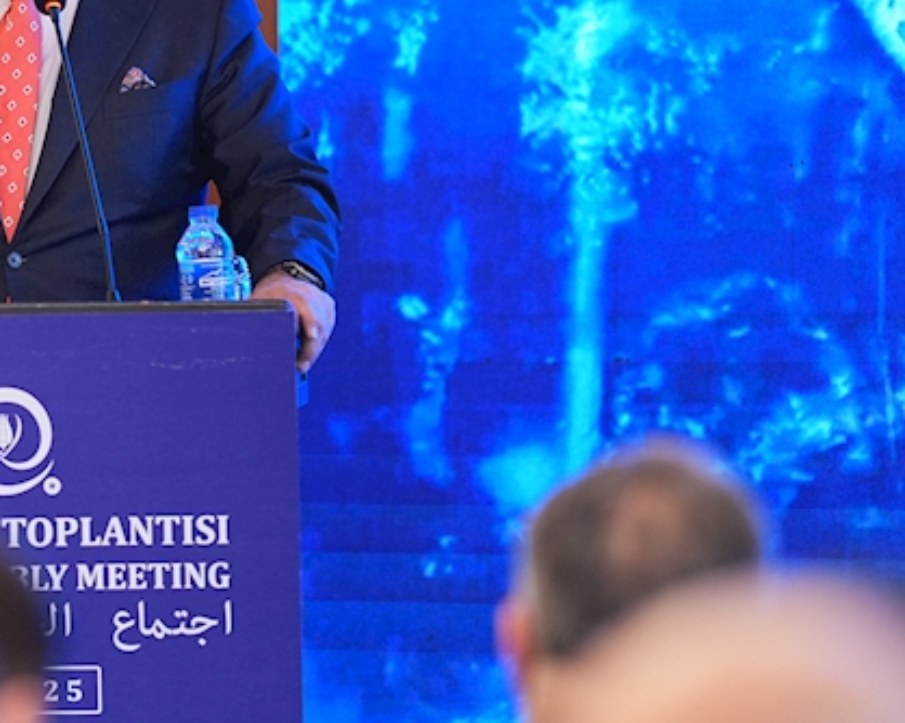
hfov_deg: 5.7
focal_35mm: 341
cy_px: 245
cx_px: -31
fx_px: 9129
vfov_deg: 4.5
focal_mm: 135
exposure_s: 1/100
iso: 1000
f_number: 1.8
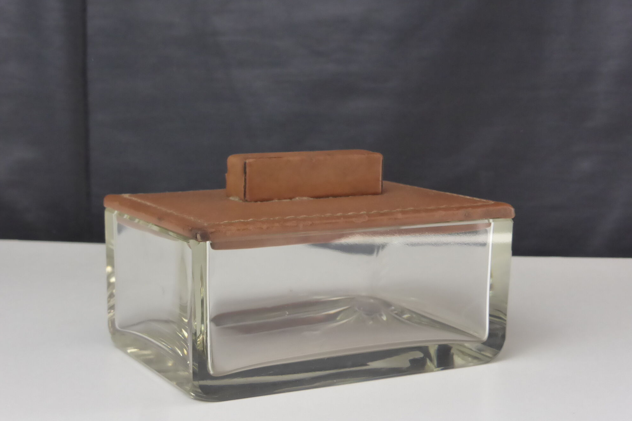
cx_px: 315
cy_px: 235
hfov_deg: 29.2
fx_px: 1211
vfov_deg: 19.7
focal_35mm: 69
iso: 400
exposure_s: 1/60
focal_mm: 11.7
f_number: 4.9
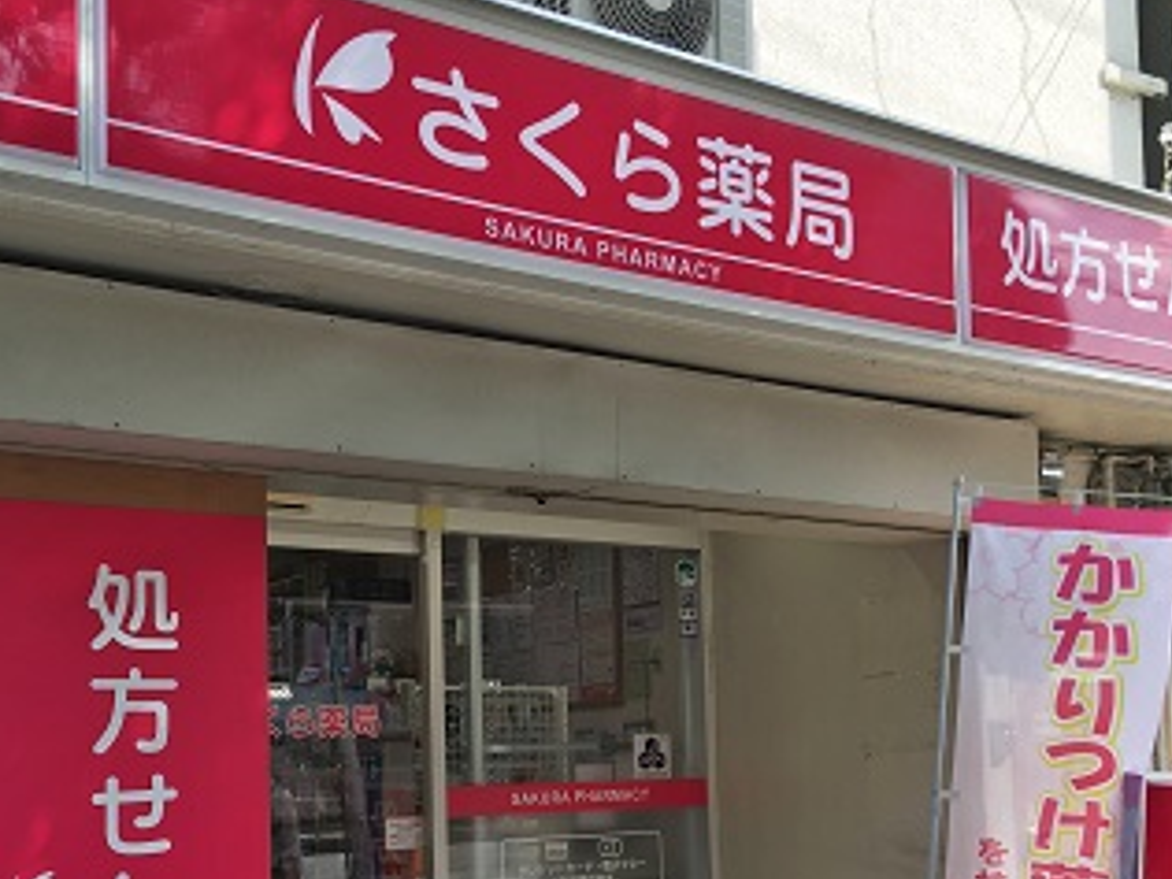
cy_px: 619
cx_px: 560
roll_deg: +0.7
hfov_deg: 42.9
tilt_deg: +4.5
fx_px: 1490
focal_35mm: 44
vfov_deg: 32.5
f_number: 2.2
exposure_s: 1/377
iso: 25
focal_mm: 4.15
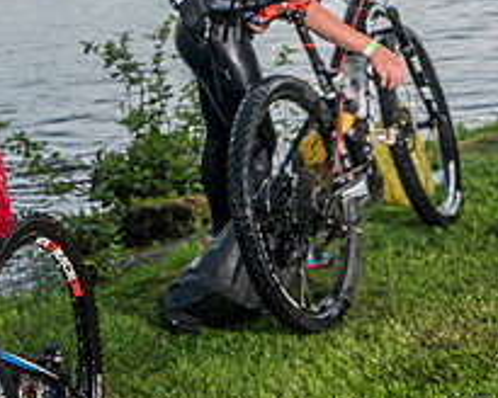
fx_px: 1076
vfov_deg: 20.9
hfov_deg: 22.7
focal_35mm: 73
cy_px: 124
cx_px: -179
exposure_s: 1/1250
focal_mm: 21
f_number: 3.5
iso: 400
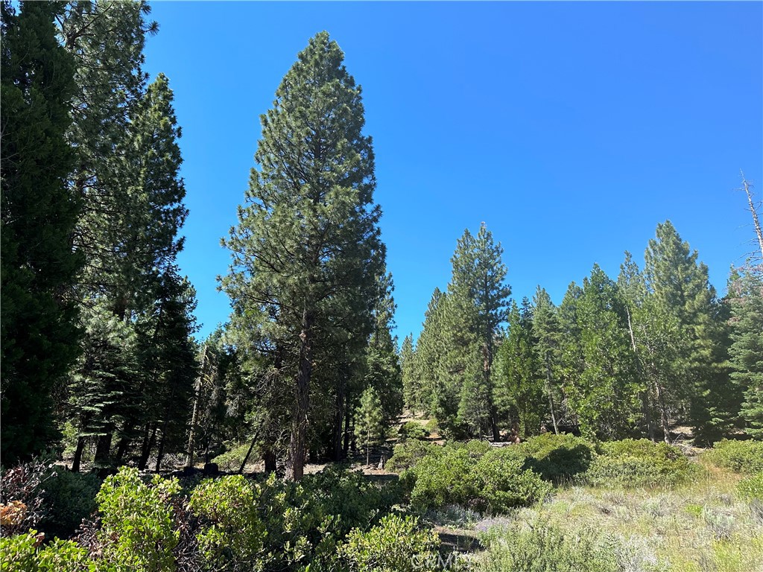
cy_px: 286
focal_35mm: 24
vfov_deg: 56.8
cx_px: 382
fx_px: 529
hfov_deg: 71.6
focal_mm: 6.86
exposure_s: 1/1664
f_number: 1.78
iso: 80
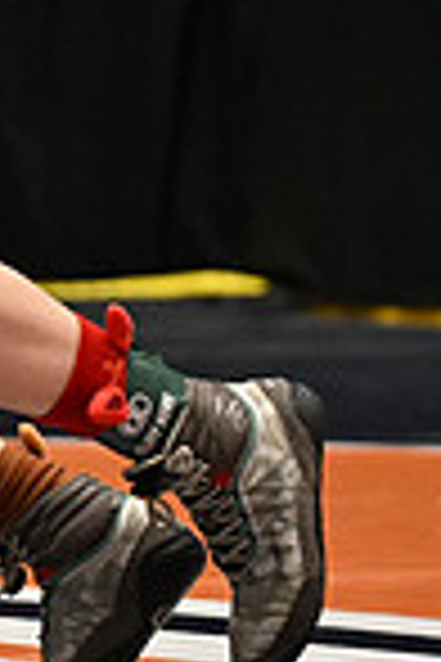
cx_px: -796
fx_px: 9664
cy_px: 47
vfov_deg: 3.9
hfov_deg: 2.6
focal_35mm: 526
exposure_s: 1/767
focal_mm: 89
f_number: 2.8
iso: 2500
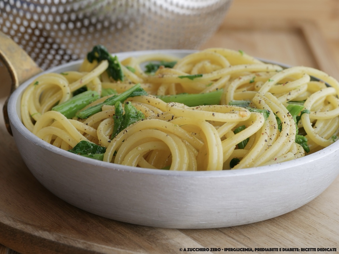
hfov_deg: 22.8
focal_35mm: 86
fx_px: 842
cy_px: 127
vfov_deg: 17.2
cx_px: 170
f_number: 5.6
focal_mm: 43
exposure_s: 1/60
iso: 200
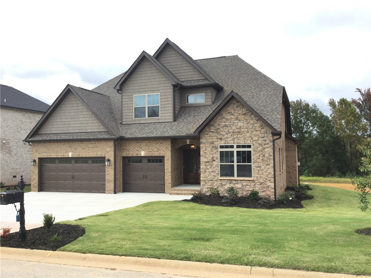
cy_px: 139
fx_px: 332
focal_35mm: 31
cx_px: 186
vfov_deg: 45.4
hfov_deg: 58.4
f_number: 2.4
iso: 25
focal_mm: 3.3
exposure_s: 1/420
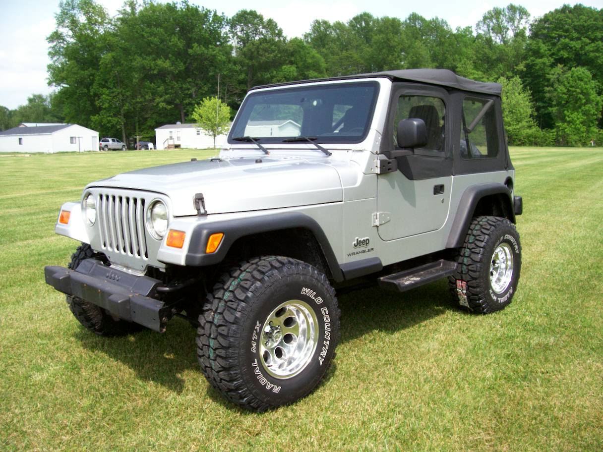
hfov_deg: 54.0
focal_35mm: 34
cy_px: 226
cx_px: 302
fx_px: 592
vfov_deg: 41.8
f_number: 2.7
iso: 80
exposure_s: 1/736
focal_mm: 5.6
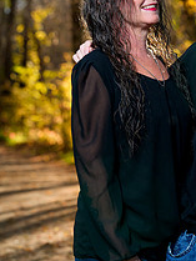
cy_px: 144
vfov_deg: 12.7
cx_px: 176
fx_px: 1169
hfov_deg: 9.5
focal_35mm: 155
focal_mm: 75
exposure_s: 1/160
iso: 400
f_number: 4
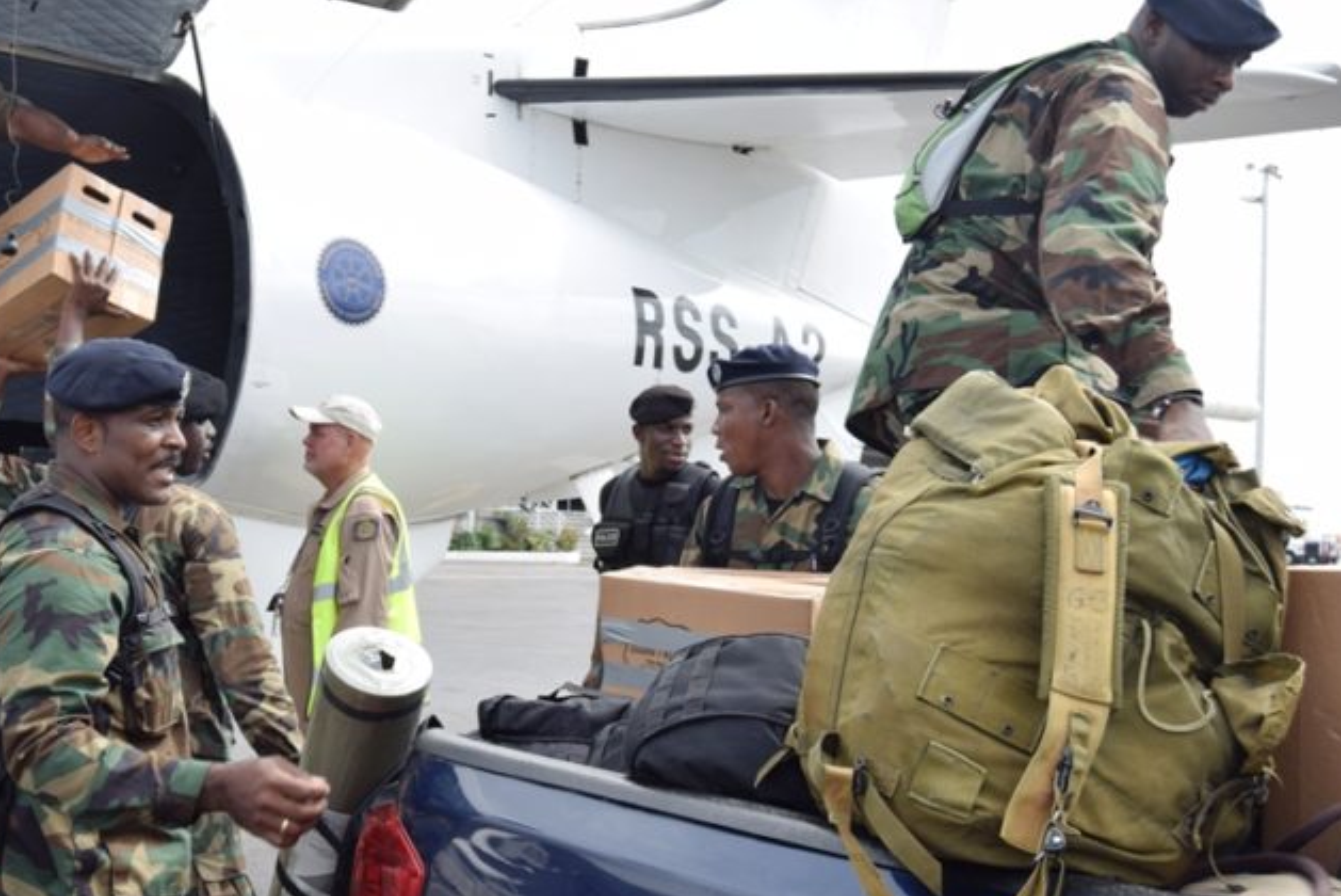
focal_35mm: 50
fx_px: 1863
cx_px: 495
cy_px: 413
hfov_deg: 39.3
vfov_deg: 27.0
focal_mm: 24
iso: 100
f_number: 5.6
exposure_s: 1/200
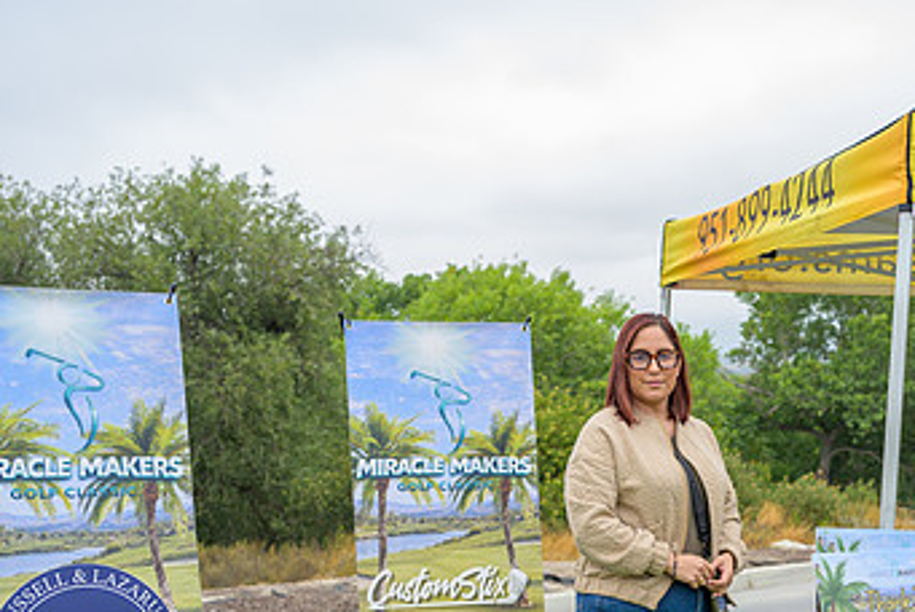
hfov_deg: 29.0
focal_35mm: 68
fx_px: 1730
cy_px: 476
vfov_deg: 19.9
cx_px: 727
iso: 320
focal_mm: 40
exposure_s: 1/160
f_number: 4
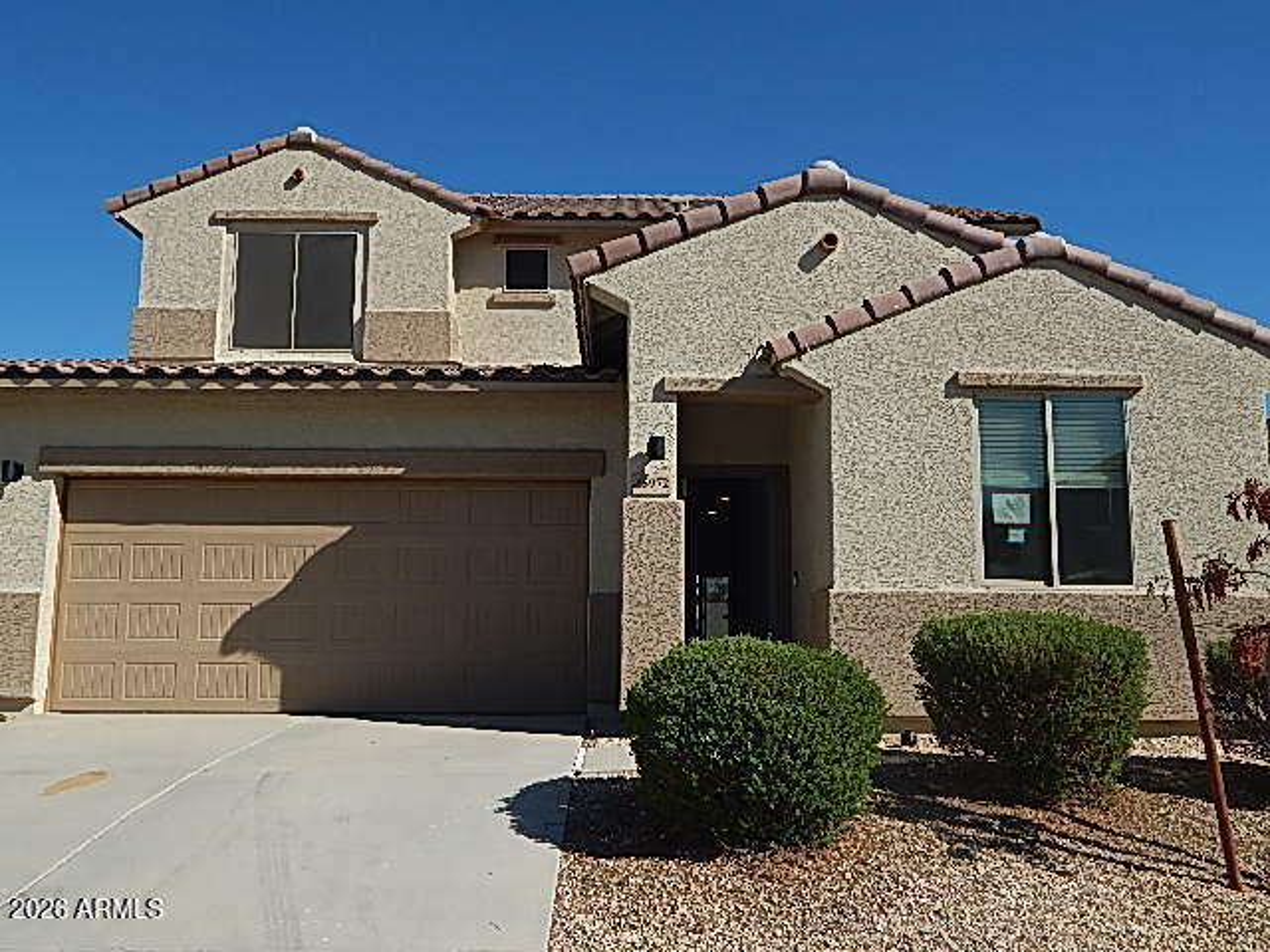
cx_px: 635
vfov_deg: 45.4
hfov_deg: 58.4
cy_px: 476
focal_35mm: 31
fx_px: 1137
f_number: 6.5
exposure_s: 1/800
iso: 125
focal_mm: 5.6
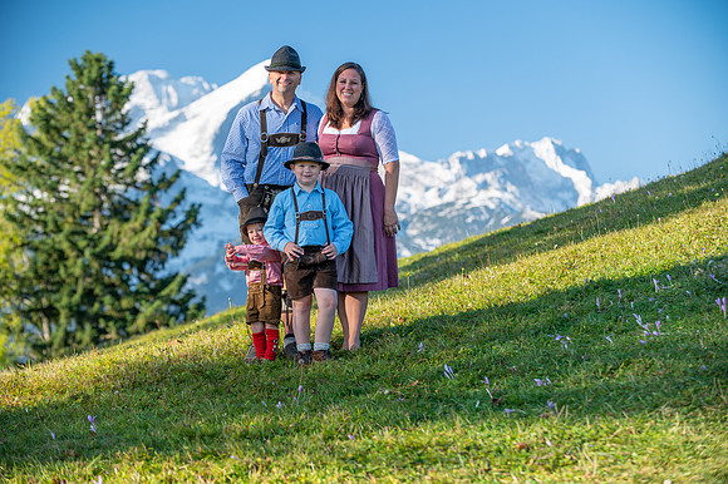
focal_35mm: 98
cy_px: 242
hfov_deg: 20.8
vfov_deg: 13.9
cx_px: 364
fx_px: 1981
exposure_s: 1/200
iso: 100
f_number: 3.5
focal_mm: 98
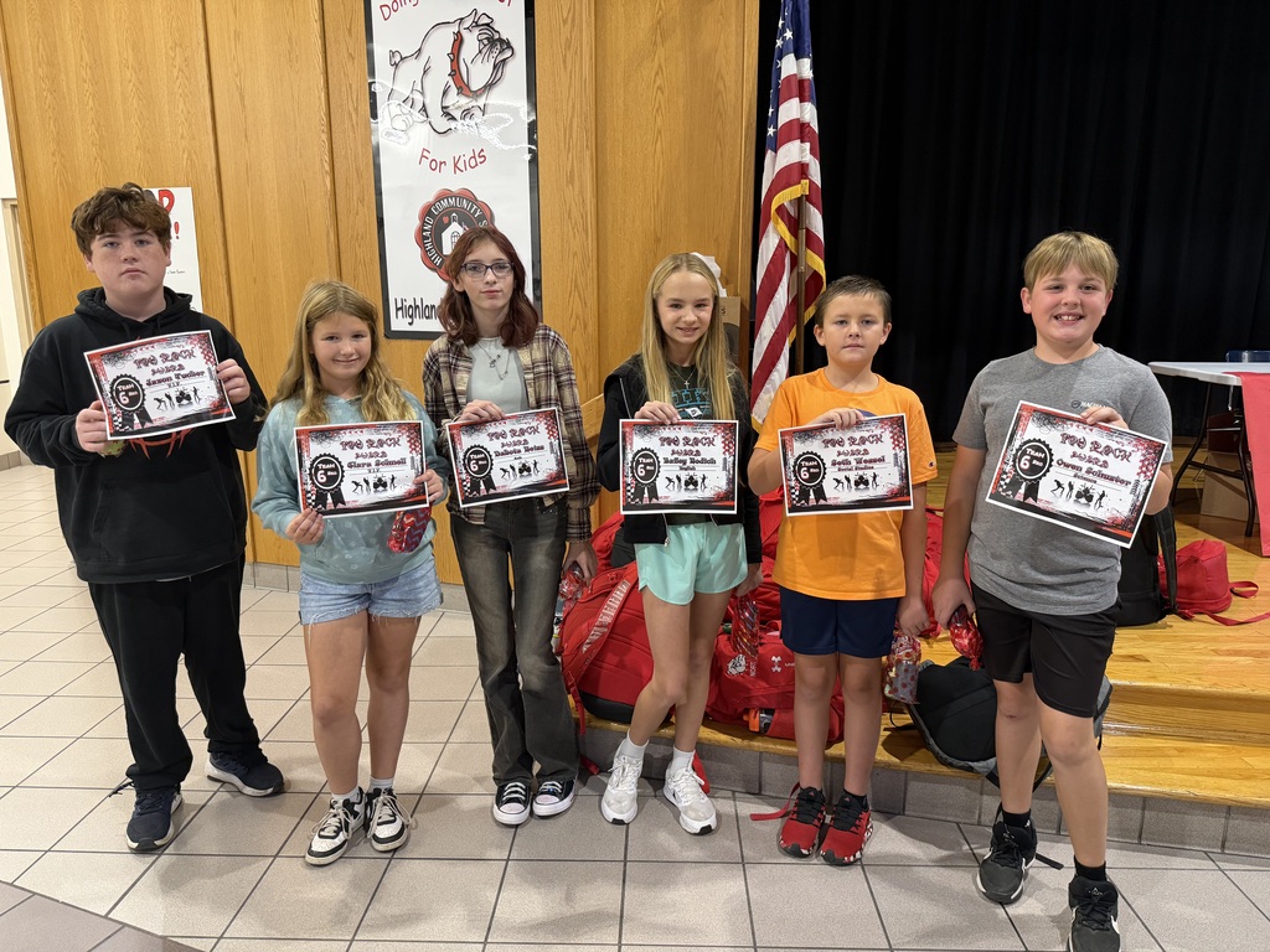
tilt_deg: -12.0
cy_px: 476
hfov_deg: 71.6
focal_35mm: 24
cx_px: 635
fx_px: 881
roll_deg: -0.4
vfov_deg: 56.8
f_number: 1.78
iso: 320
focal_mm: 6.76
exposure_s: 1/60
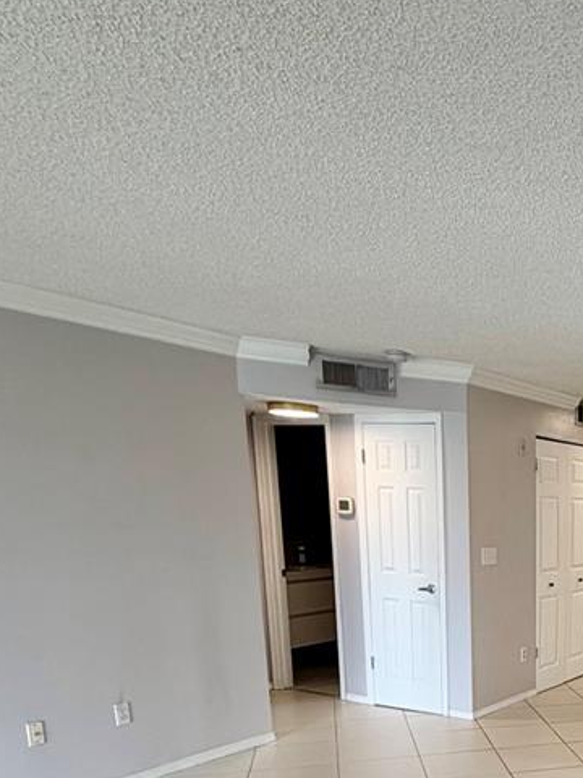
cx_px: 669
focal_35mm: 35
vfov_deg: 47.6
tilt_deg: -13.5
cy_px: 690
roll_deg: -1.6
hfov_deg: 34.2
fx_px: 786
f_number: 2.2
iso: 100
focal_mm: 2.22
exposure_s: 1/120
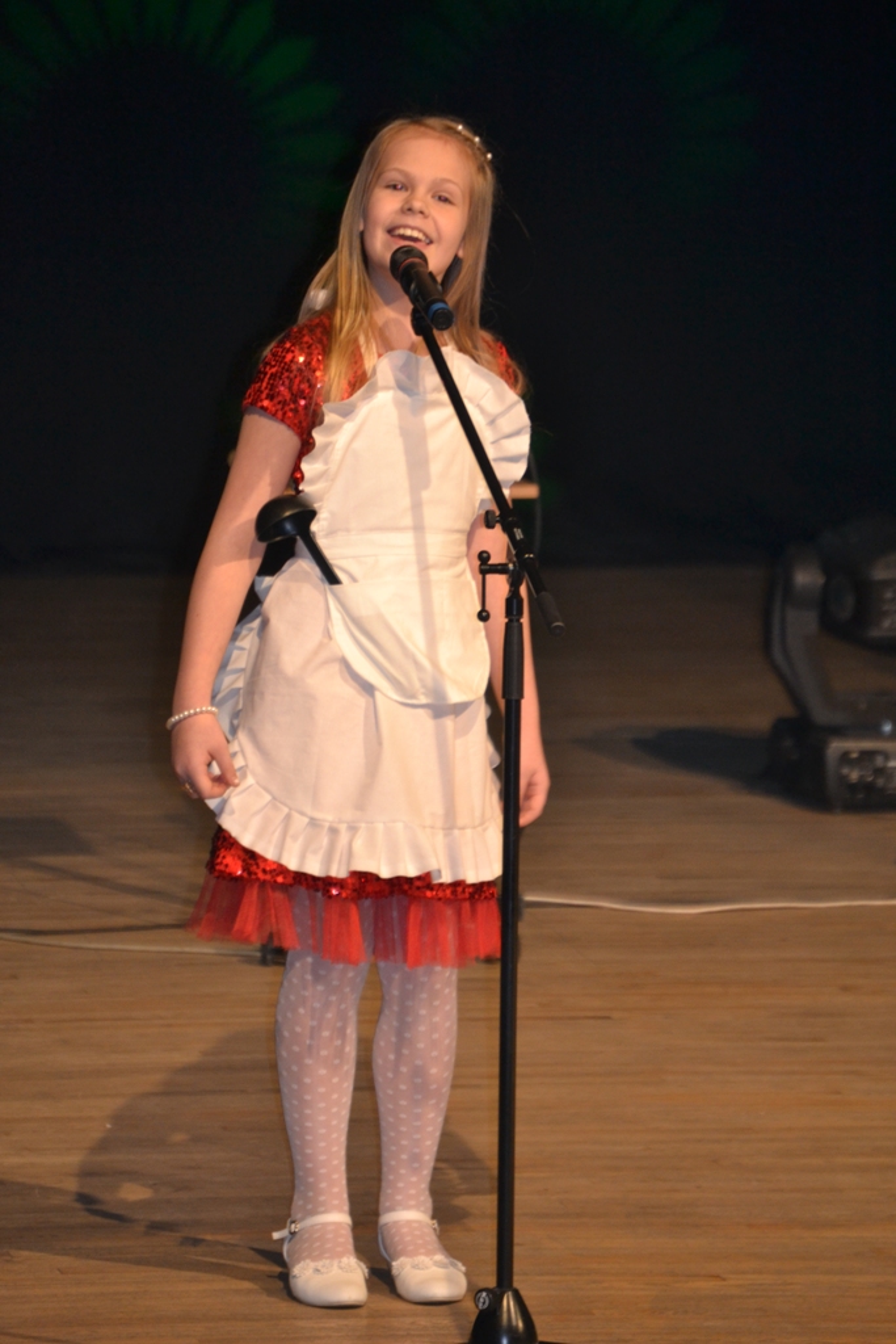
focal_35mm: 262
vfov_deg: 7.8
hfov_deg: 5.2
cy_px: 672
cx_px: 448
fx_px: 9796
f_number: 5.3
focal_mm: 175
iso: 800
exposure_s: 1/60
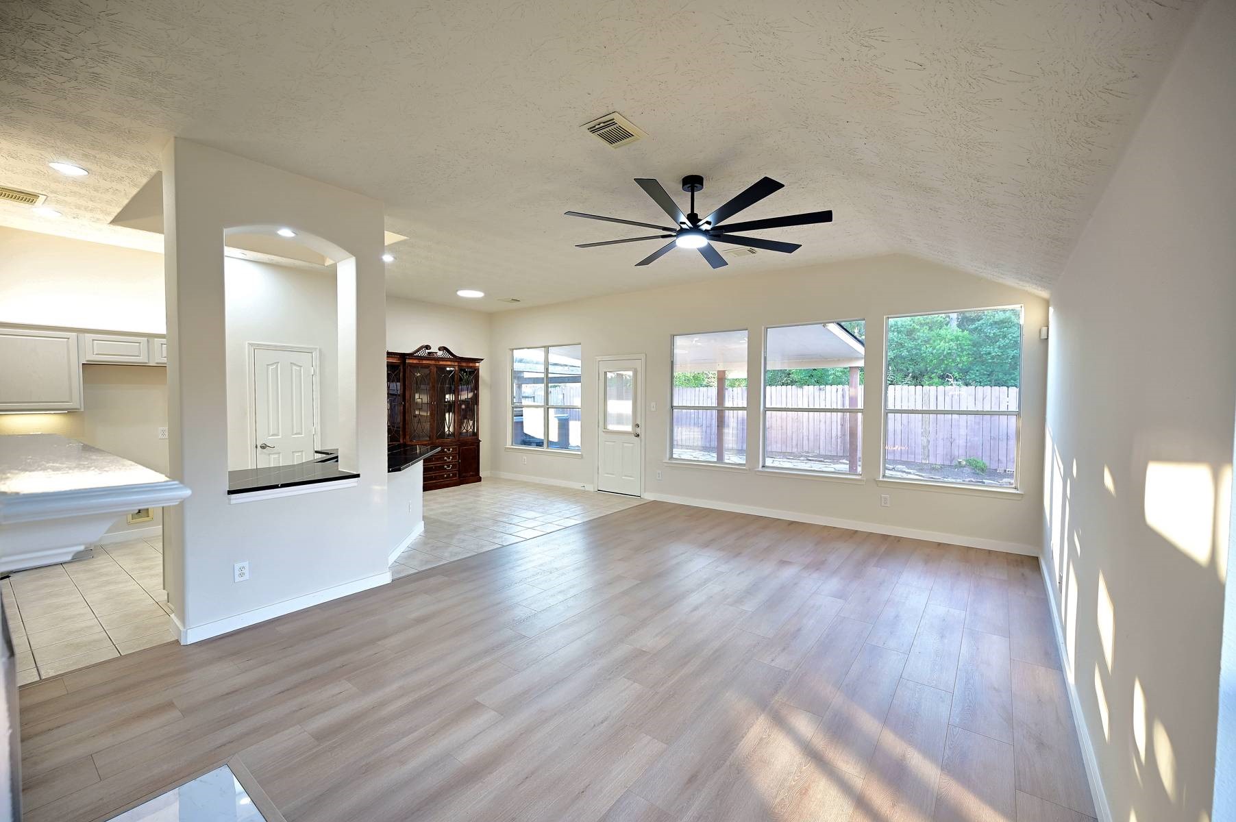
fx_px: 480
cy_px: 411
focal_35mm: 14
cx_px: 618
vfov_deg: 81.1
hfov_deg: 104.3
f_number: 4
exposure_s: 1/30
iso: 400
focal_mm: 14
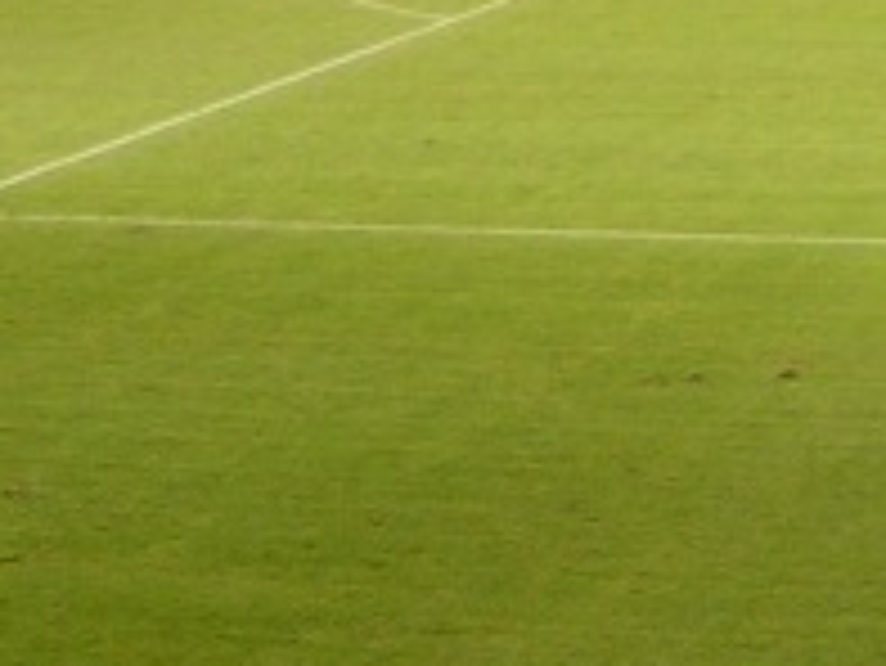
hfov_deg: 12.8
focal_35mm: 154
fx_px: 3944
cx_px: 540
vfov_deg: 9.2
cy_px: -508
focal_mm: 5.8
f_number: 2.8
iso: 100
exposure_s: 1/50
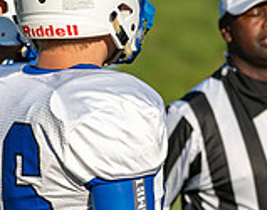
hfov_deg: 2.1
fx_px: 7205
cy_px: 96
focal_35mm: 918
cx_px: 265
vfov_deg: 1.7
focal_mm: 221
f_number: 5.6
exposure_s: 1/1000
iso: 125
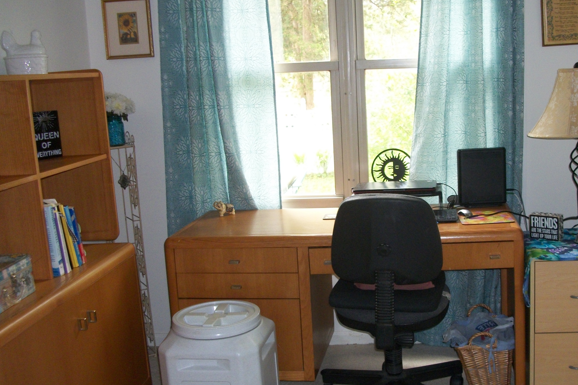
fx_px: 690
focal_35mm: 43
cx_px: 354
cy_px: 205
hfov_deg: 45.1
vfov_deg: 31.2
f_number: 2.9
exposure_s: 1/60
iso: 160
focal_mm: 5.7
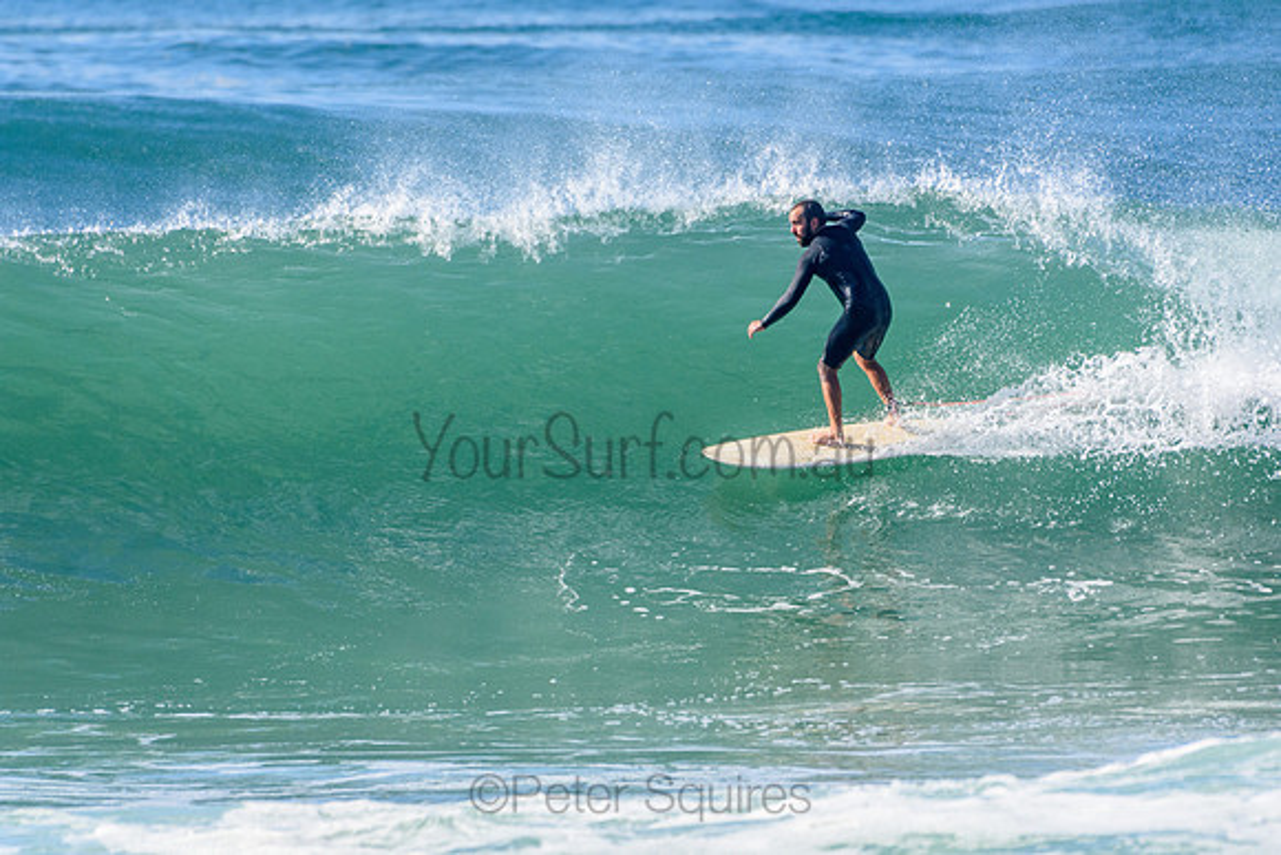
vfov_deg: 1.8
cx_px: 640
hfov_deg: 2.7
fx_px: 26692
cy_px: 428
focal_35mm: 750
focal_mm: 500
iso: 450
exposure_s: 1/2000
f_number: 5.6
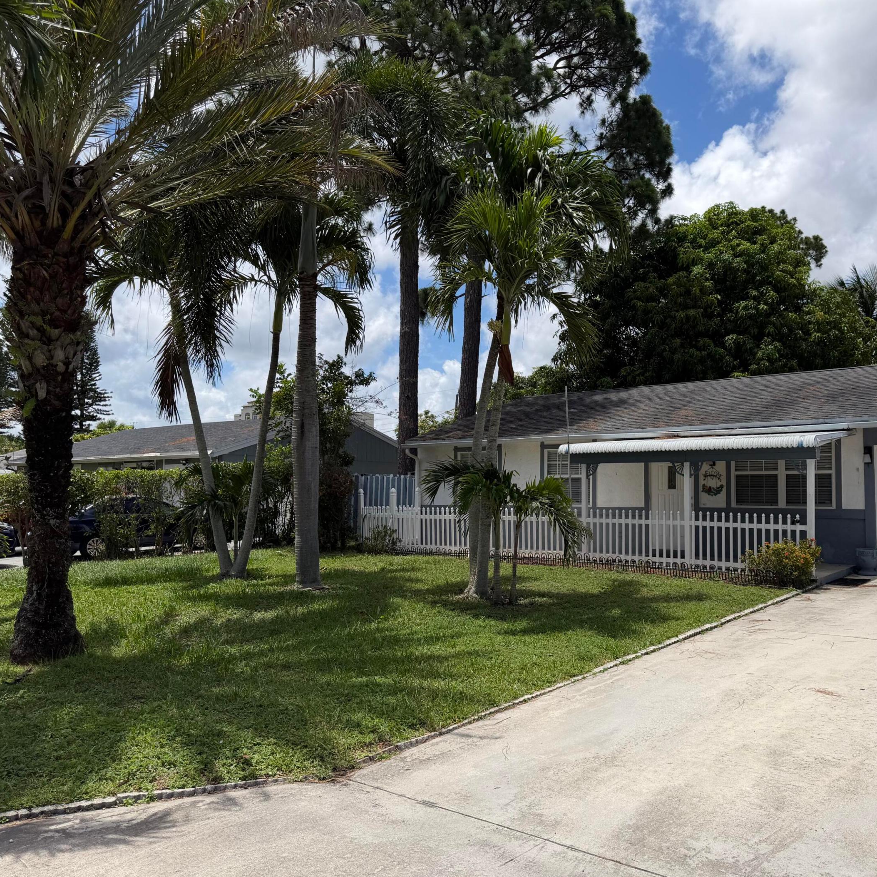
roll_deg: +0.0
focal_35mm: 29
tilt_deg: +3.5
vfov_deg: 55.6
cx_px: 535
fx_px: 831
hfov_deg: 55.1
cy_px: 449
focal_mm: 6.76
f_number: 1.78
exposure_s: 1/7353
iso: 80
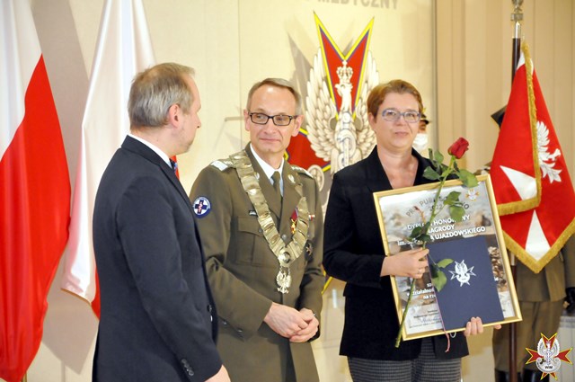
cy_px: 191
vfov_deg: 13.0
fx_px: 1675
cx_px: 288
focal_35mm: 105
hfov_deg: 19.5
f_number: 5.3
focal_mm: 70
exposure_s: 1/60
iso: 2500
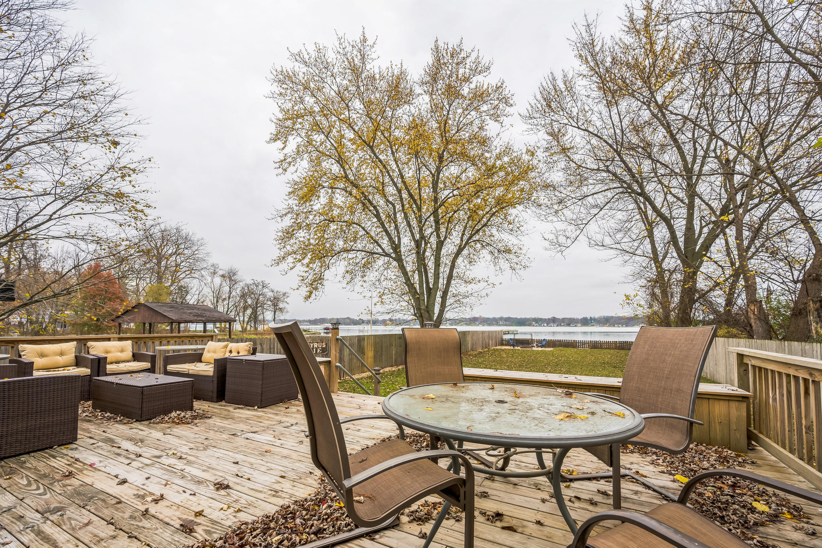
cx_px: 411
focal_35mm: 14
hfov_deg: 104.3
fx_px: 320
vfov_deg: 81.2
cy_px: 274
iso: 200
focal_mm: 14
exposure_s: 1/80
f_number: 8
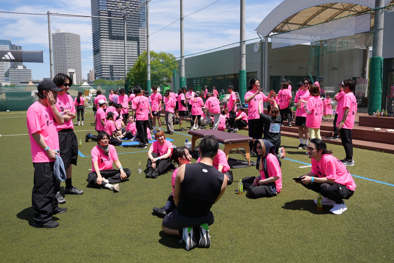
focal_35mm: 31
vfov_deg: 42.1
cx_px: 197
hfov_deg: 60.0
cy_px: 132
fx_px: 341
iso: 100
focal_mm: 20.8
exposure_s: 1/1250
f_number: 4.5
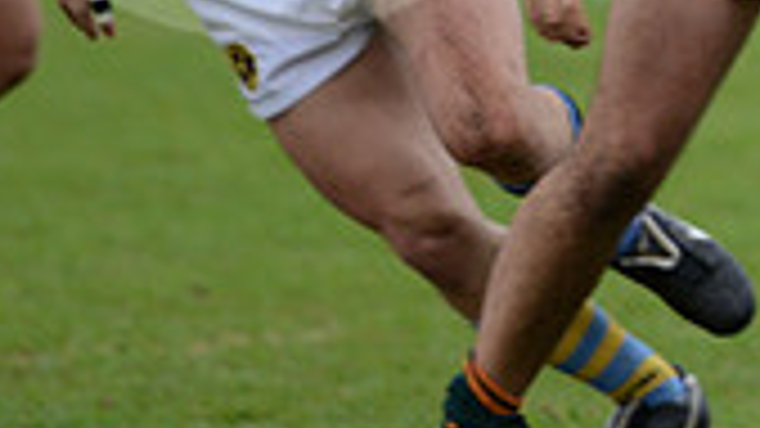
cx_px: 1030
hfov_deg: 3.1
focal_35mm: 701
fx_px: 14124
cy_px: -282
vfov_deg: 1.7
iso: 400
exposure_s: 1/500
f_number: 2.8
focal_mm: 195
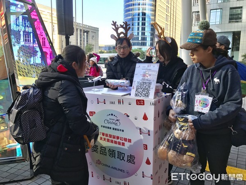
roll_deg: -1.7
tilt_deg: -8.0
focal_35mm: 28
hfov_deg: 63.4
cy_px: 92
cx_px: 123
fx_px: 199
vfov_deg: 49.7
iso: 20
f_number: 1.8
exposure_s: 1/193
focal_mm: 3.99
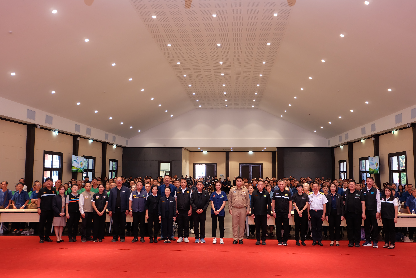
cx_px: 208
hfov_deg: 58.7
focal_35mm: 32
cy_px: 139
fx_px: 370
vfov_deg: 41.1
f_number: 4
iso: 800
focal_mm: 21.1
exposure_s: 1/27
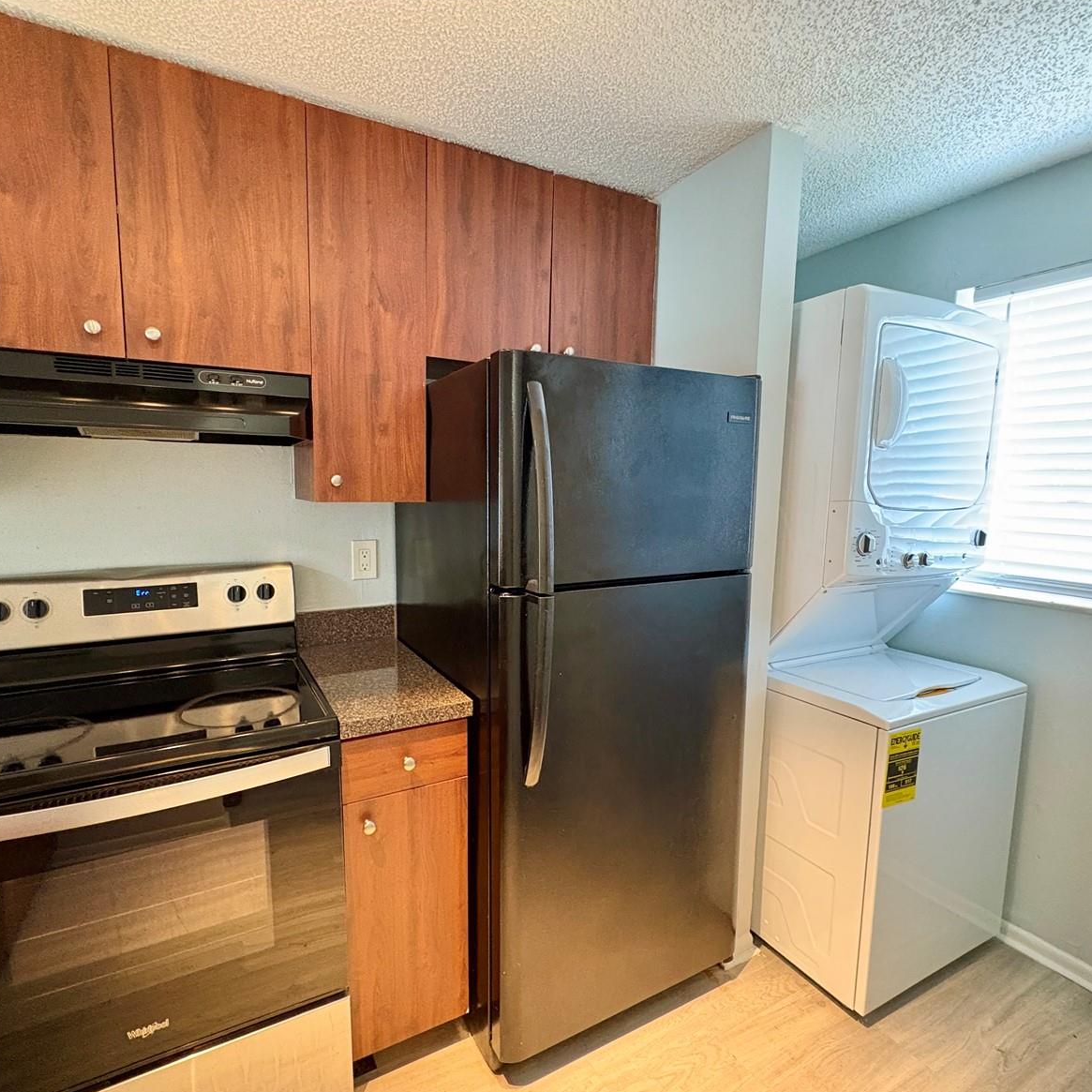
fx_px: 607
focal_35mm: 17
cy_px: 559
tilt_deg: -7.5
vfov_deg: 84.0
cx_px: 497
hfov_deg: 83.8
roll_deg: -0.4
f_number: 2.2
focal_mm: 2.22
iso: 800
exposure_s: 1/60
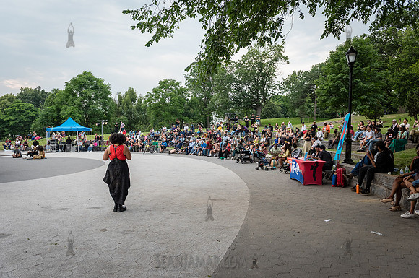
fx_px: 311
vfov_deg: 48.2
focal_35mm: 27
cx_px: 204
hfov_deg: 68.0
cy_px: 143
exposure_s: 1/500
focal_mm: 26
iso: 1000
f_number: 4.5
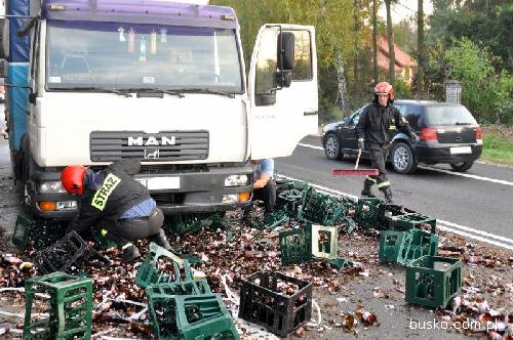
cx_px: 256
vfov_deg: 31.8
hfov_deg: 46.5
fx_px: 598
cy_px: 170
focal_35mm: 42
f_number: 3.5
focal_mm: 28
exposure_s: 1/160
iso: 500
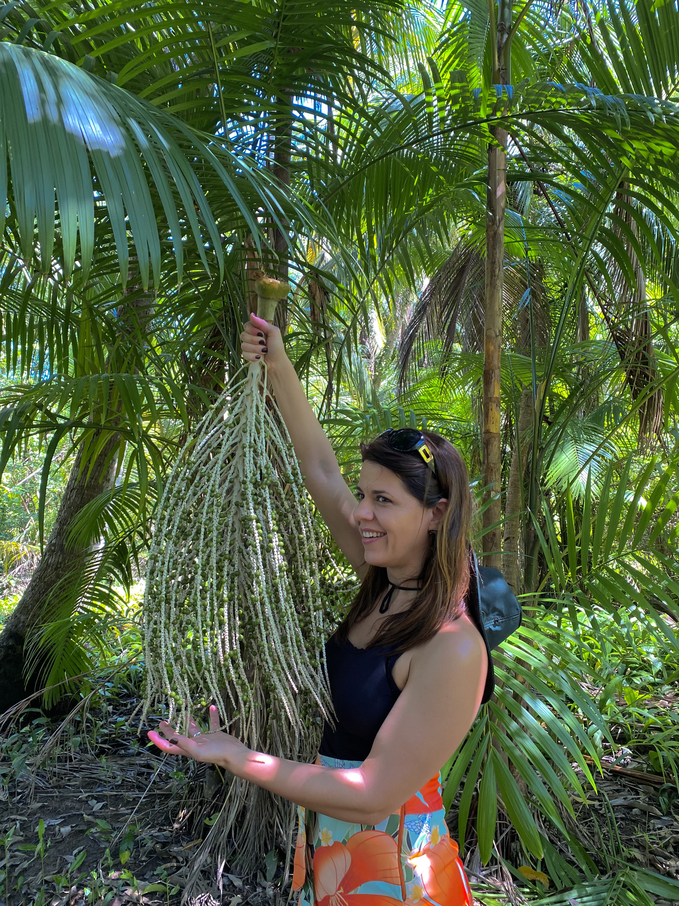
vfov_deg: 67.3
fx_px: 680
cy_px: 453
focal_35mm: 26
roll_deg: +0.9
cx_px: 340
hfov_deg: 53.1
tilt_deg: +6.2
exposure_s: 1/121
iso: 100
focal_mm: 4.25
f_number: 1.8
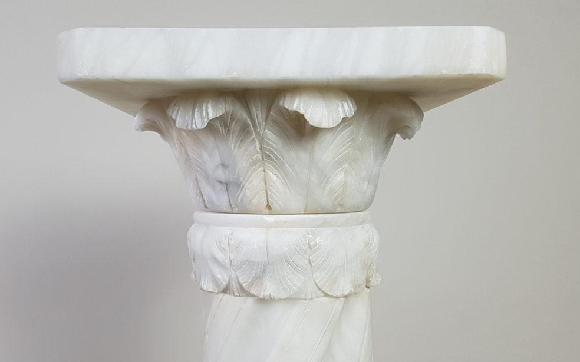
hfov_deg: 66.5
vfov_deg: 44.5
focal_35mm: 28
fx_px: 443
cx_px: 288
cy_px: 184
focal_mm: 4.2
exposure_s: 1/50
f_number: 1.7
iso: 100
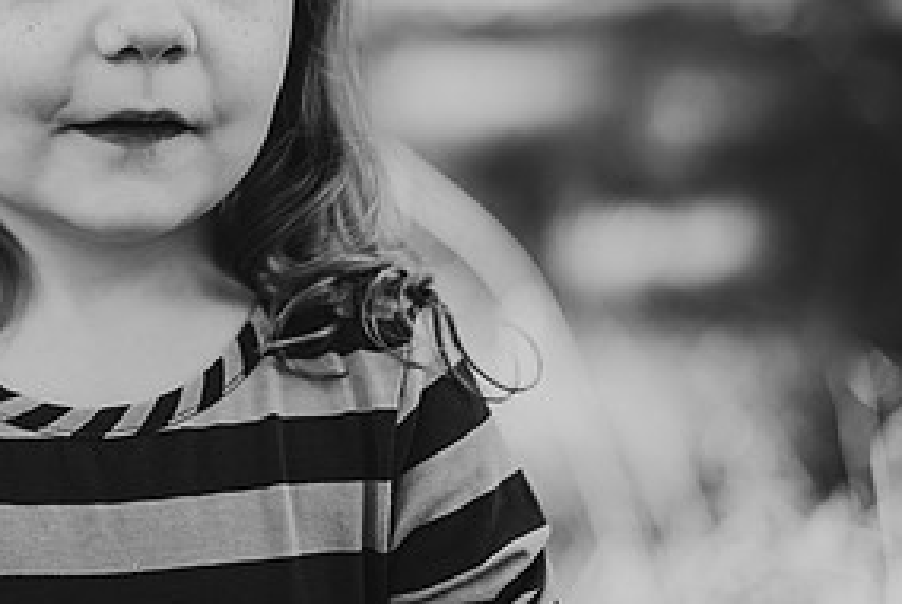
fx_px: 2558
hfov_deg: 19.5
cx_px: 51
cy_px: 2
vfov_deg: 13.3
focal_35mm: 102
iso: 200
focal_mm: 50
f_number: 2
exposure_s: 1/1250
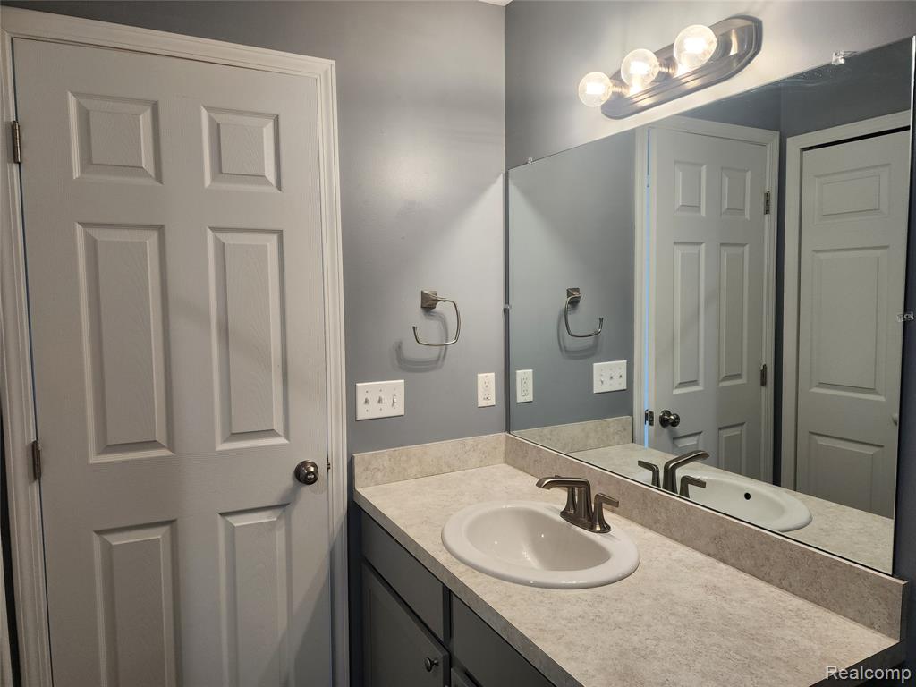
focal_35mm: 23
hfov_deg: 73.9
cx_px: 458
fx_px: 609
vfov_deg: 58.9
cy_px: 344
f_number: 1.8
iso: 125
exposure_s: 1/120
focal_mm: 6.4
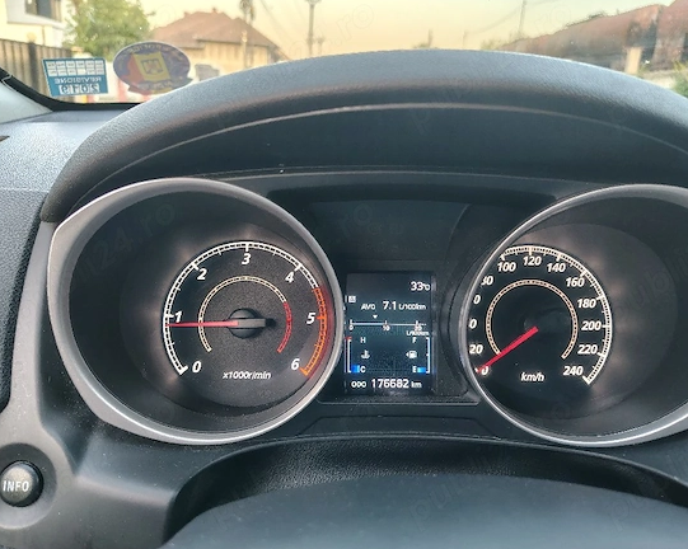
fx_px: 529
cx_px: 342
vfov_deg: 54.9
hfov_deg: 66.1
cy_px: 269
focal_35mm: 26
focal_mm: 5.56
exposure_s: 1/50
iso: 651
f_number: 1.8
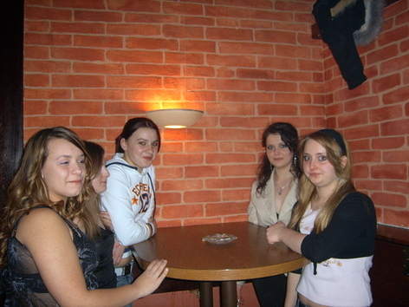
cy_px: 154
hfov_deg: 52.6
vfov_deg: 40.7
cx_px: 204
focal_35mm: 35
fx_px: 414
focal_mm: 5.8
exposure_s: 1/30
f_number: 2.8
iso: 100
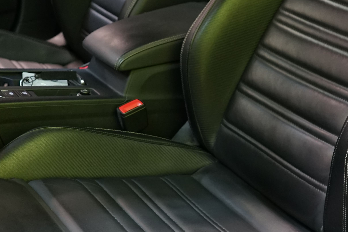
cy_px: 106
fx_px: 667
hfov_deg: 29.1
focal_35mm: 69
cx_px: 217
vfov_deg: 19.7
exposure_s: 1/30
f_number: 3.5
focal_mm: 28
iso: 1250
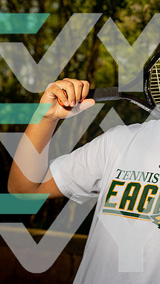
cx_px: 164
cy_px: 143
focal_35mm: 86
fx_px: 648
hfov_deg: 13.8
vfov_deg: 24.7
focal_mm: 54
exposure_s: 1/250
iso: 125
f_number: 4.5
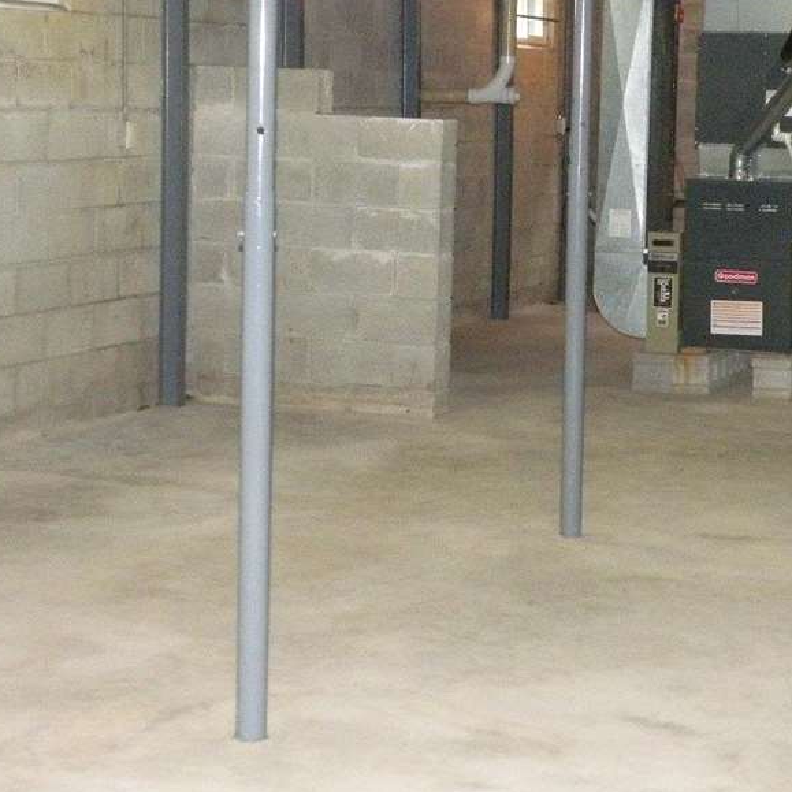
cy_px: 230
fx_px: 2123
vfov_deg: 21.0
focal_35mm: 82
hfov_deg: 21.1
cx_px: 509
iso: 708
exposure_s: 1/60
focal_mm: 7.4
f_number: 3.2
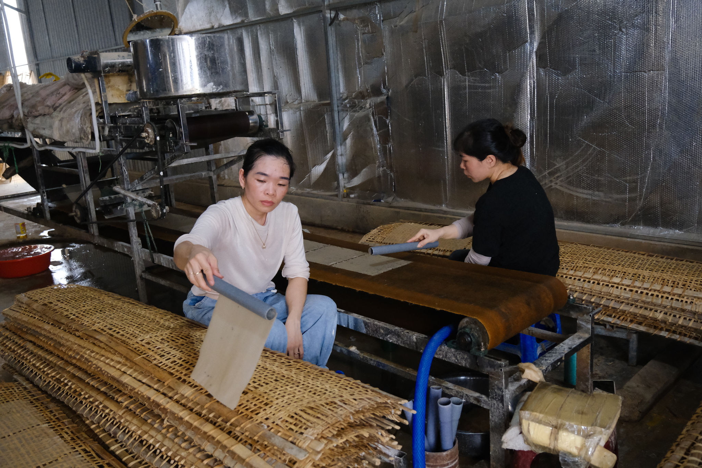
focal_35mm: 32
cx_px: 351
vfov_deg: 41.1
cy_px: 234
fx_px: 624
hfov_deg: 58.7
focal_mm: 21.2
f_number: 4
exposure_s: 1/320
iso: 5000
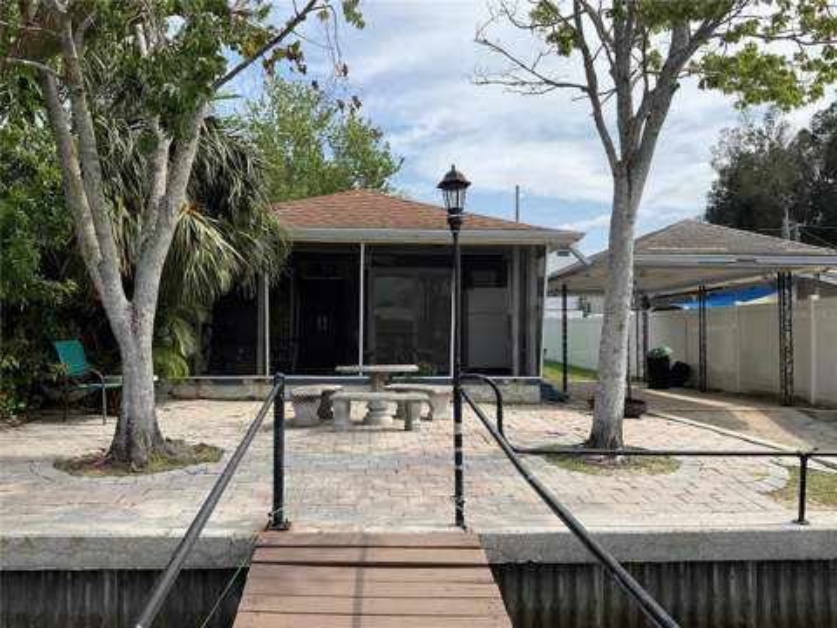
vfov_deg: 48.2
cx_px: 418
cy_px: 314
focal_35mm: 29
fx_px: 701
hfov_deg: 61.7
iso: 16
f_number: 1.8
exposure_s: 1/1848
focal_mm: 3
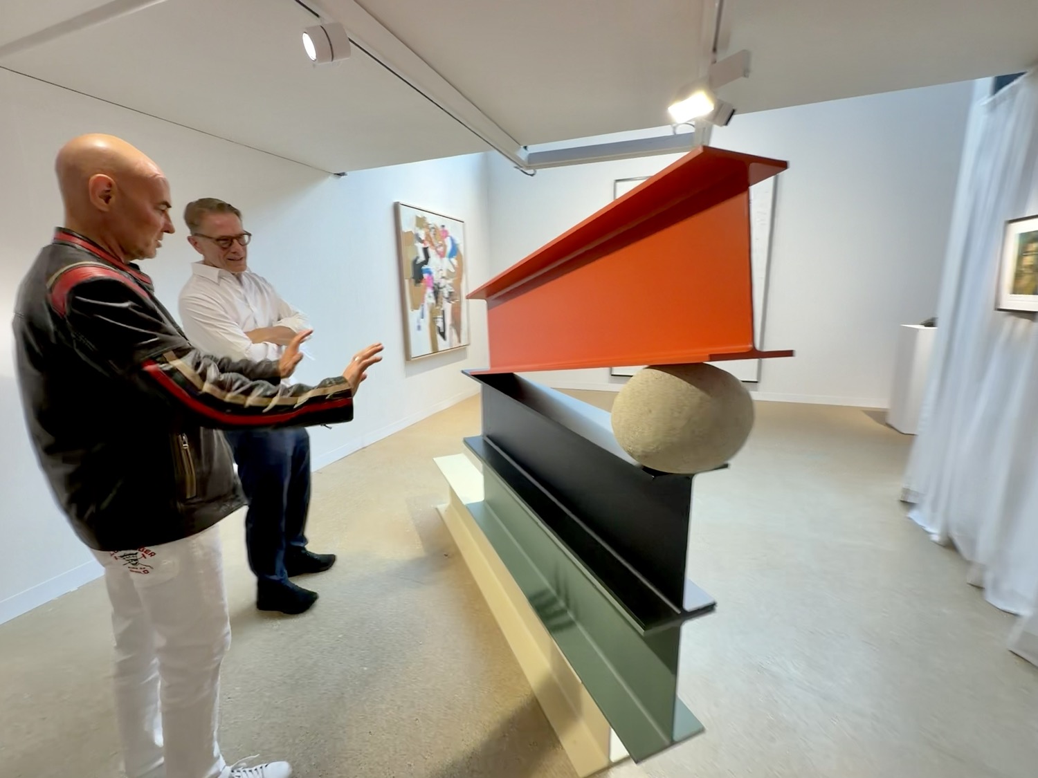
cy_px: 389
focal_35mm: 14
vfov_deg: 85.7
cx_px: 519
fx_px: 420
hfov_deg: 102.1
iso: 100
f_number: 2.2
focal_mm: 2.22
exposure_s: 1/100
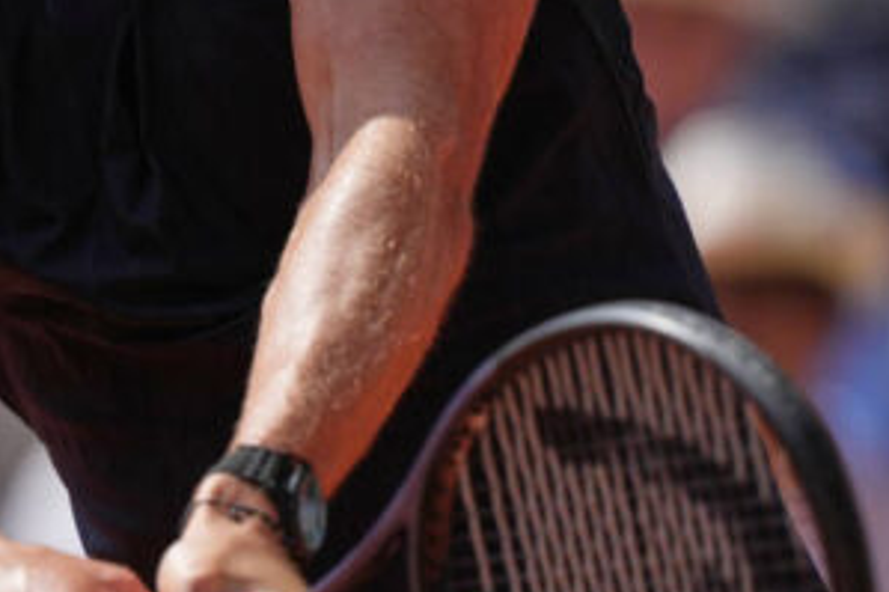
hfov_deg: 2.1
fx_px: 24729
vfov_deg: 1.4
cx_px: -253
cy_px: 336
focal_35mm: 1002
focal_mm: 300
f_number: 2.8
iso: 320
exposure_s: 1/5000
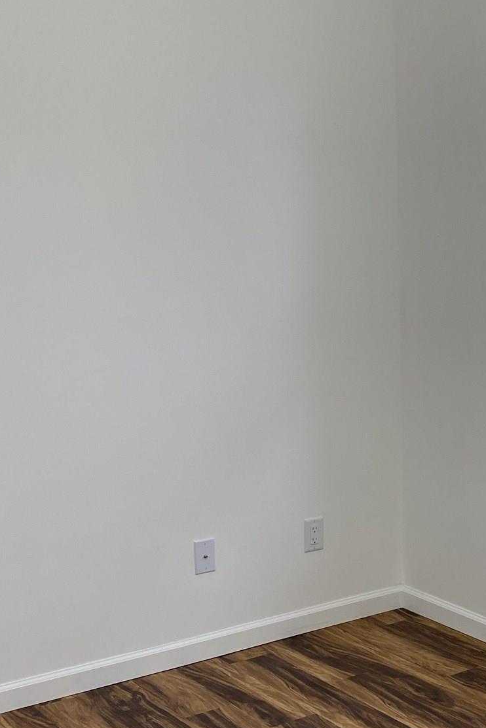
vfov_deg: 35.6
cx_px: 546
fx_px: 1134
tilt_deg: -8.2
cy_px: 417
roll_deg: -0.1
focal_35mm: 56
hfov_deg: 22.7
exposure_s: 1/120
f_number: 1.8
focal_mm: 4.25
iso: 125
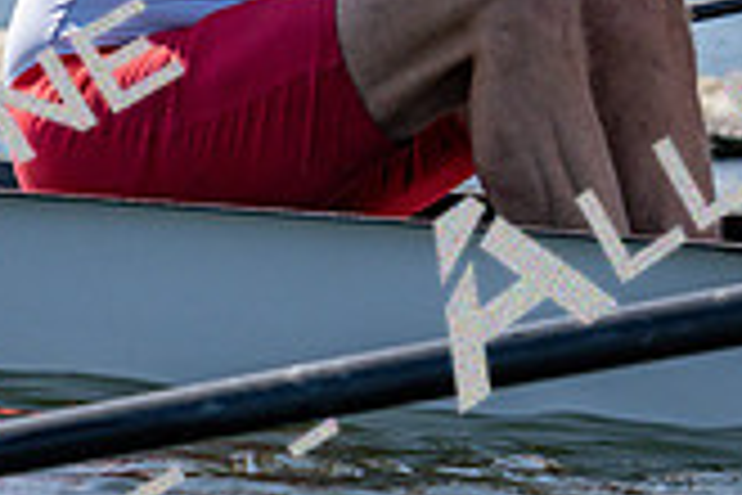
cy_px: -16
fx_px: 25803
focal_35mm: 1252
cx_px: 49
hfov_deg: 1.6
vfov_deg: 1.1
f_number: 6.3
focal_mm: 356
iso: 250
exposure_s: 1/2000
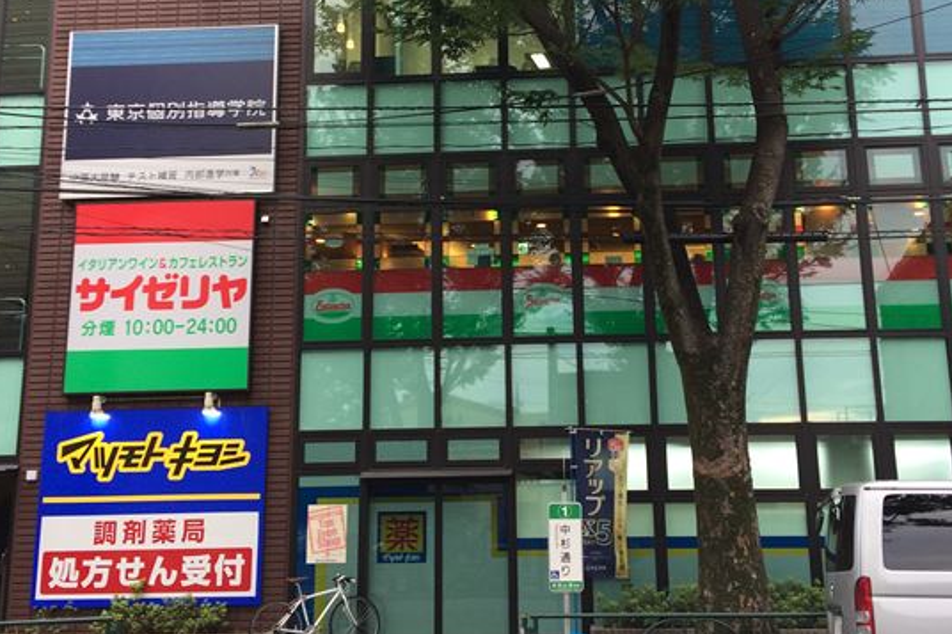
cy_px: 243
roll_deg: -0.6
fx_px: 1190
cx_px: 503
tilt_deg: +7.9
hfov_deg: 43.6
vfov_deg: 29.7
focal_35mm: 45
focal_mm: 4.15
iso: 50
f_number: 2.2
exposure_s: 1/120
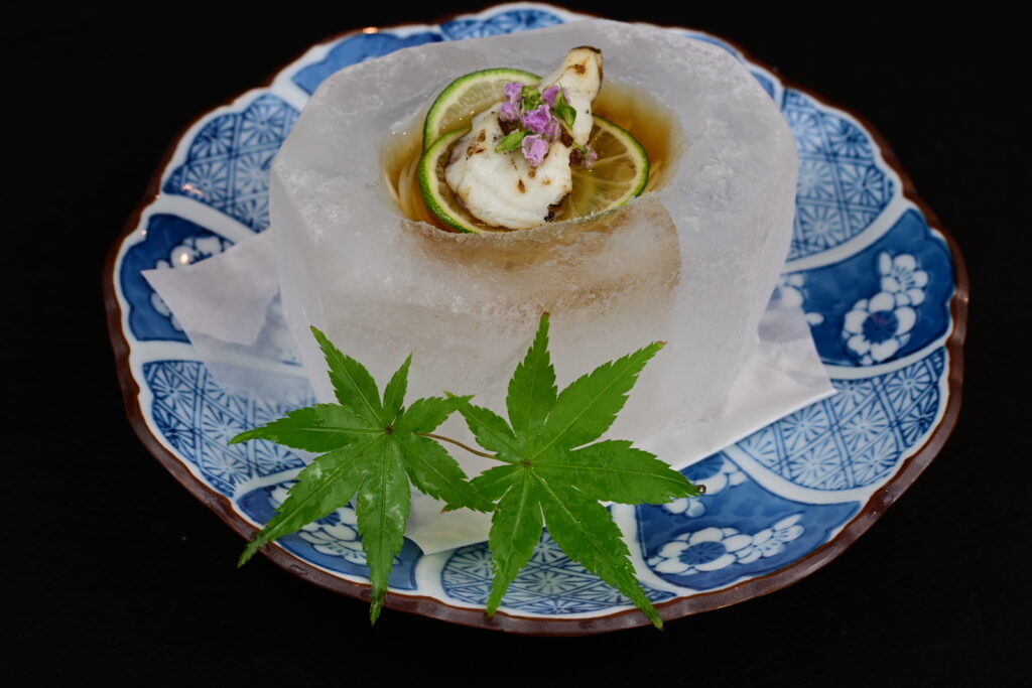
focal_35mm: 52
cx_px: 516
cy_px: 344
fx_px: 1505
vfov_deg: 25.8
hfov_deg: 37.8
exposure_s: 1/60
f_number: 7.1
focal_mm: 35
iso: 320
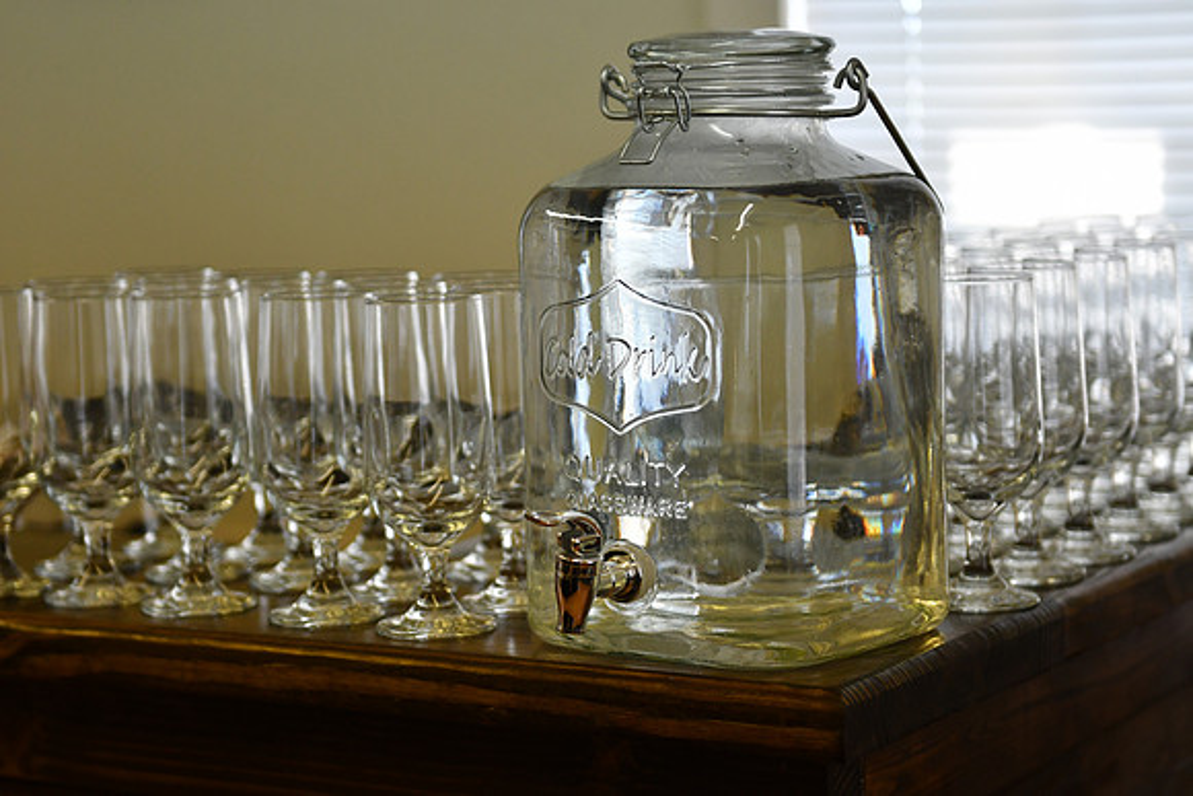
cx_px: 596
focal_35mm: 84
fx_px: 2784
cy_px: 398
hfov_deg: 24.2
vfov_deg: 16.3
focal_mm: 56
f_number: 2.8
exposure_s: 1/500
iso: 1000
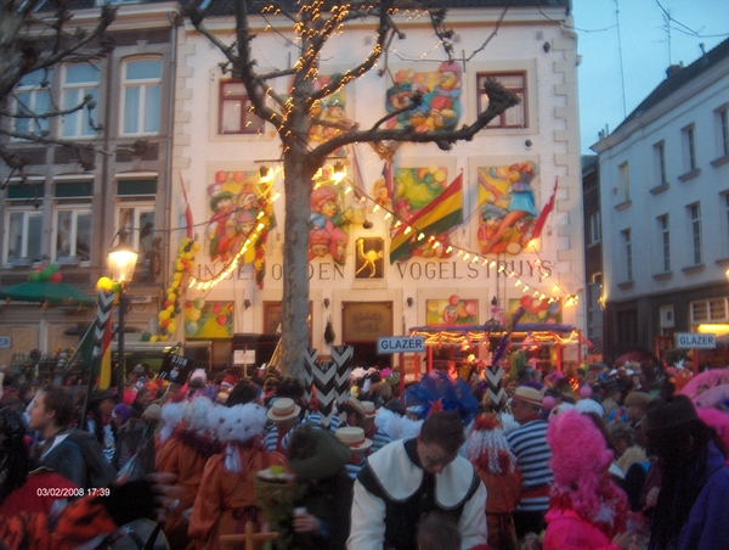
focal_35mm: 39
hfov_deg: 47.8
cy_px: 275
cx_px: 364
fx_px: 823
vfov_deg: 36.9
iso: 200
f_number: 2.8
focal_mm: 8
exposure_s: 1/16.2
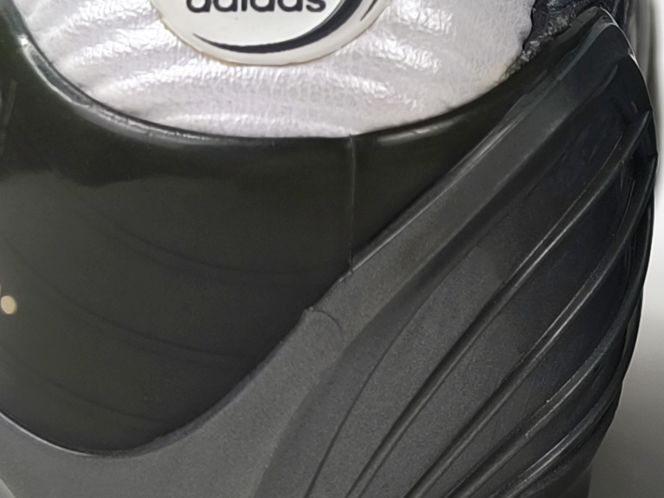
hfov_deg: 24.5
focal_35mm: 75
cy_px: 146
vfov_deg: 19.5
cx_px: 702
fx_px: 1439
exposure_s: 1/100
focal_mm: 6.92
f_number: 1.9
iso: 50
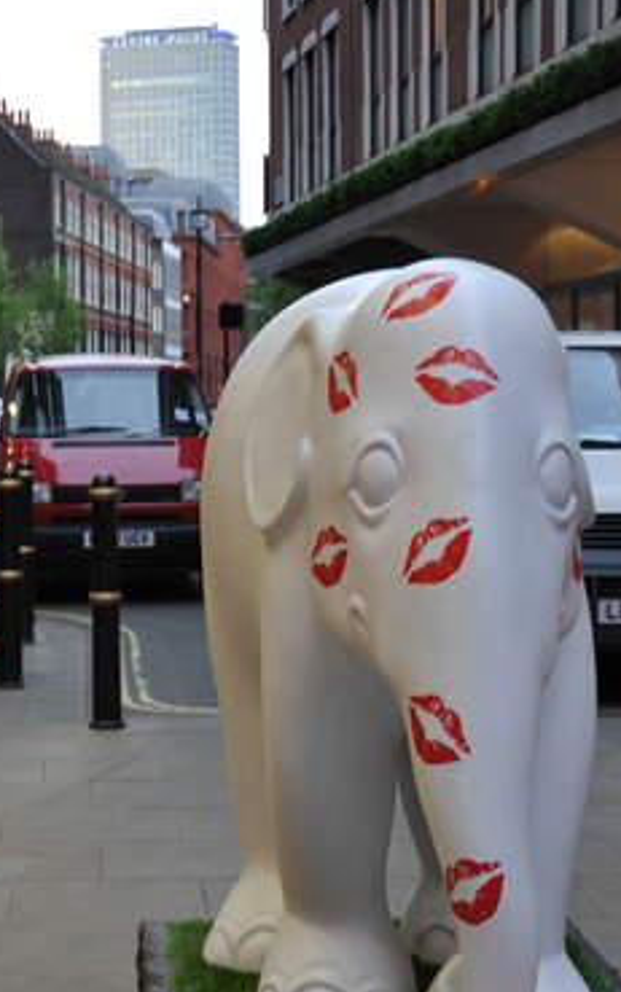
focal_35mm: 90
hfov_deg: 14.5
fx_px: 2434
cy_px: 515
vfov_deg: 23.0
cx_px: 196
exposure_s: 1/8
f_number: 4.2
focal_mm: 34
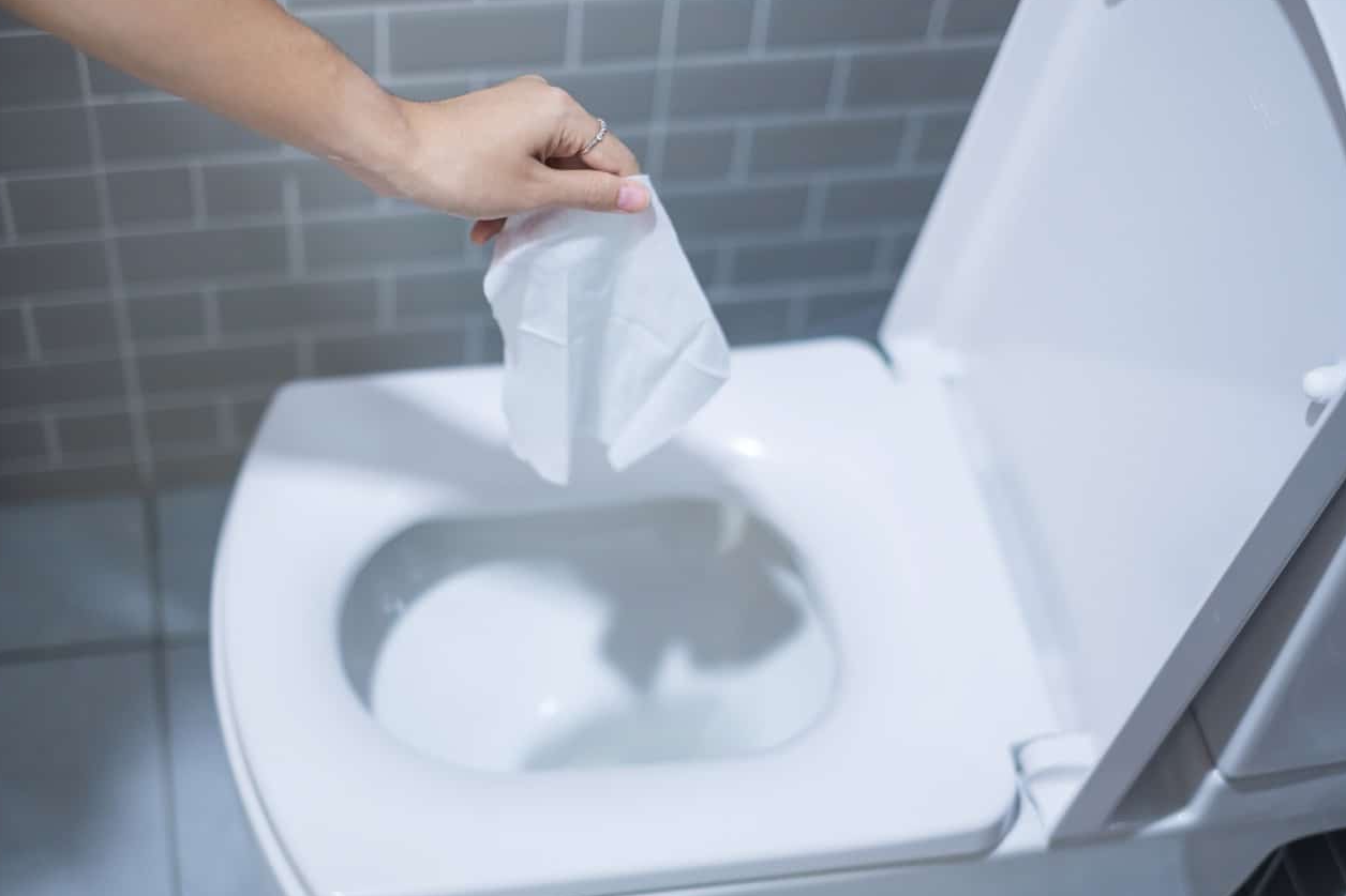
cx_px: 671
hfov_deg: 36.9
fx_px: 2019
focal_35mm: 54
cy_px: 449
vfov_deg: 25.1
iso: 320
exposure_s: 1/60
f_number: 1.8
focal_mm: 35
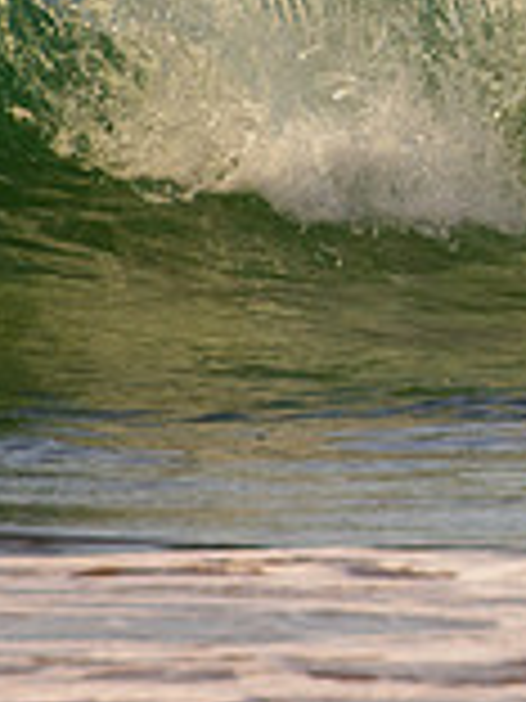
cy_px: -115
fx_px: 43540
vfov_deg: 0.9
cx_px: 1106
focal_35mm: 2149
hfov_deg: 0.7
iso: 400
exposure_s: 1/1250
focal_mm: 400
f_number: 5.6
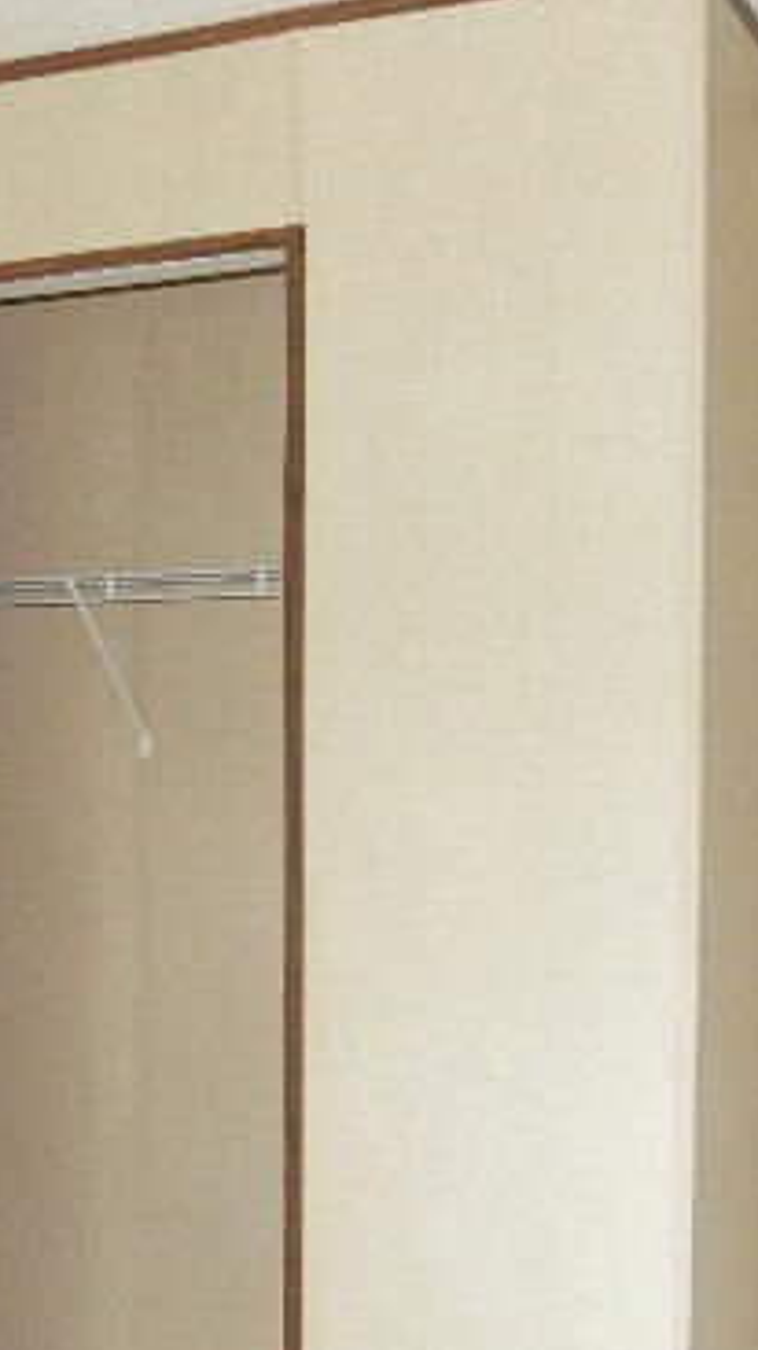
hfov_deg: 21.0
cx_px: 309
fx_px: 2040
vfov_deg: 36.3
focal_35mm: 57
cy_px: 875
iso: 450
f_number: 4
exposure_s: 1/30
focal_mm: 5.4
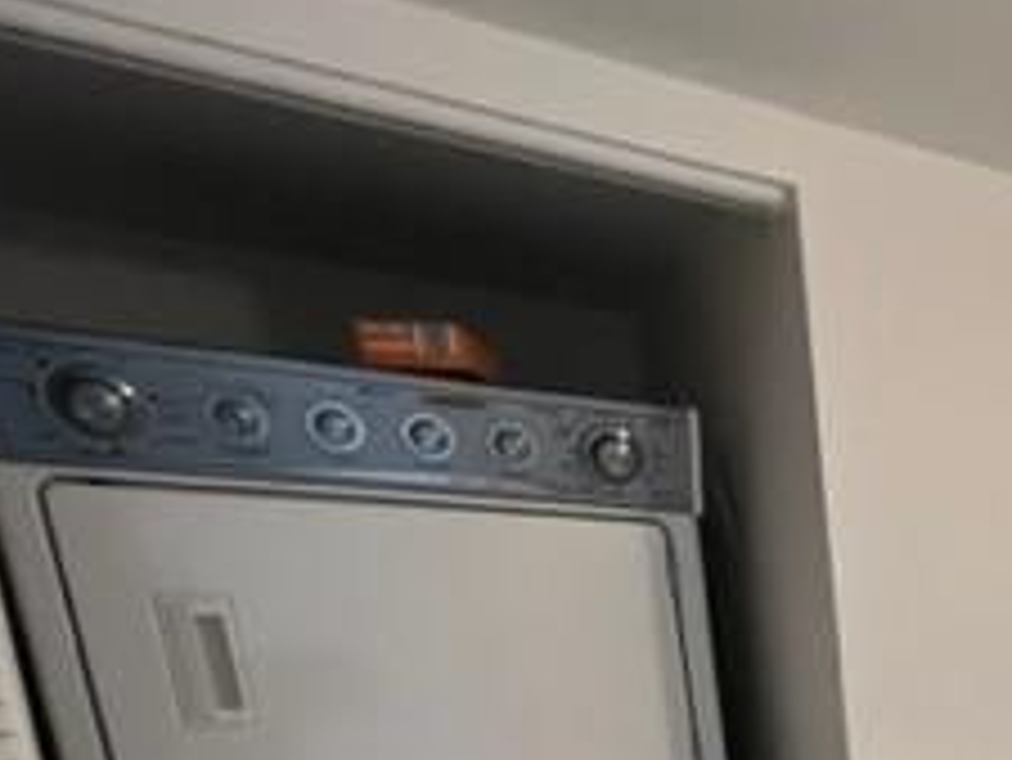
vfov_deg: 31.2
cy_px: 958
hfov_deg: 35.0
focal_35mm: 37
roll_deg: +0.0
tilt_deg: -14.4
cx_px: 1313
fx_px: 1082
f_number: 1.8
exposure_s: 1/60
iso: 250
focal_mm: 1.57
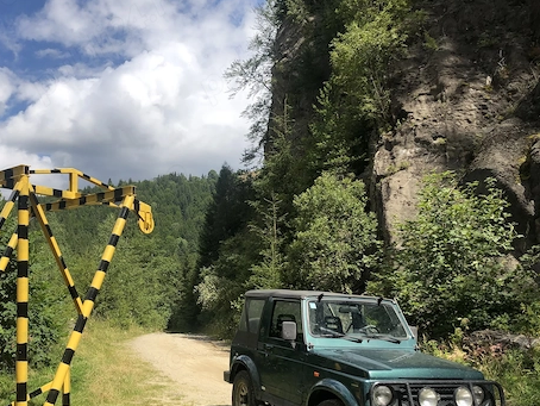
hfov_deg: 49.5
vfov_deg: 38.6
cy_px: 235
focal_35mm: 37
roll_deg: +0.5
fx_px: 577
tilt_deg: +5.7
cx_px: 193
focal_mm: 4
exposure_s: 1/2088
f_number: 1.8
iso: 20
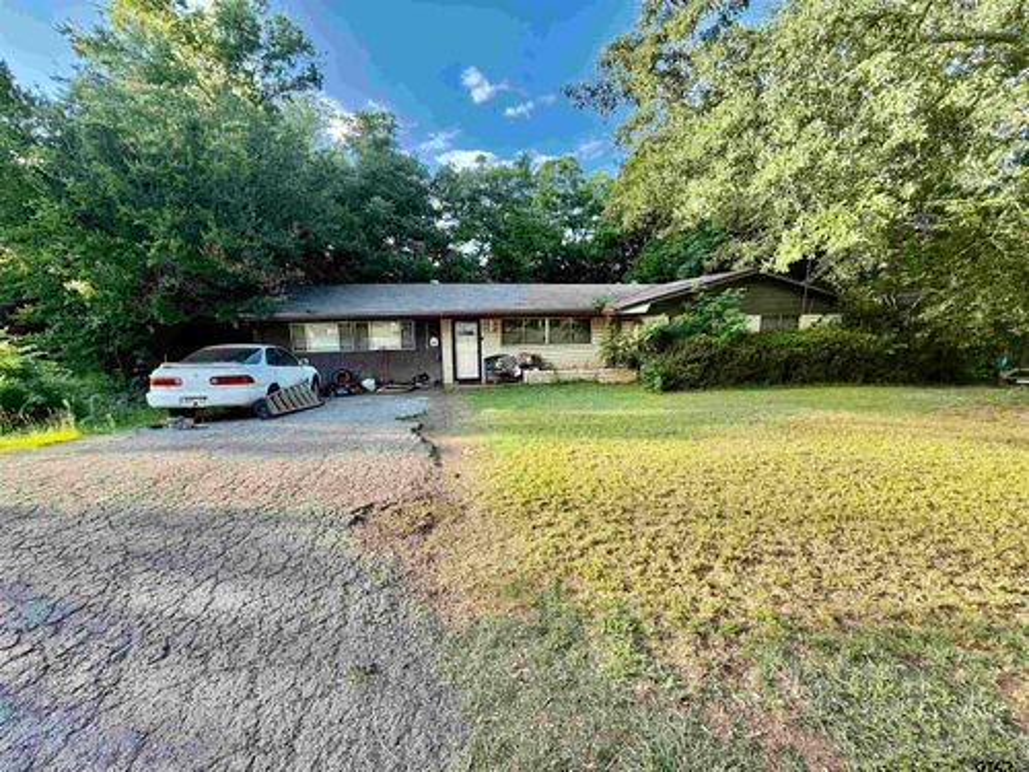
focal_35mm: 14
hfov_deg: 102.1
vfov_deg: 85.7
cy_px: 386
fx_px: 416
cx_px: 514
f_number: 2.2
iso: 40
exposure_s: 1/212
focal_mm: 2.22
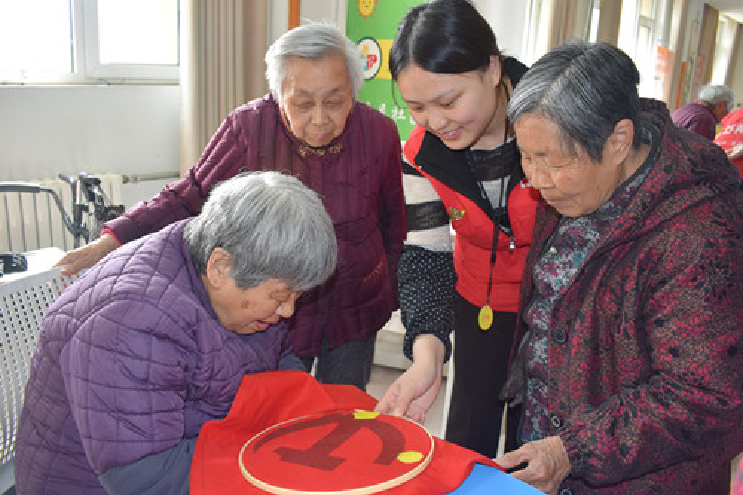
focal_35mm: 30
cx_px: 372
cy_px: 248
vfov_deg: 43.6
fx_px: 619
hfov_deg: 61.9
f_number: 5.6
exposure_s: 1/125
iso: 800
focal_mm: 20
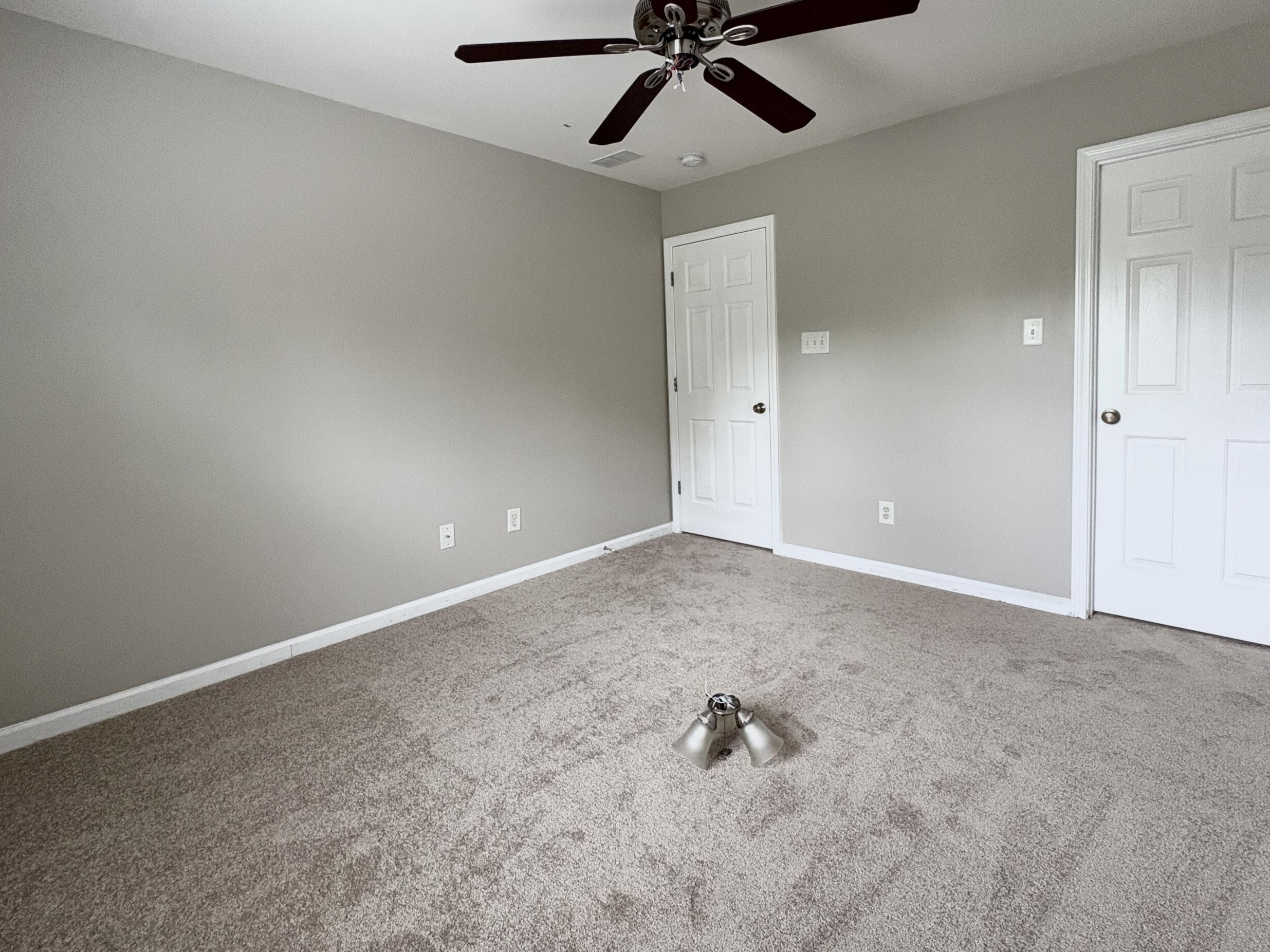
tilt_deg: -3.1
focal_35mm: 17
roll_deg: +2.2
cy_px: 411
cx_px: 649
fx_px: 624
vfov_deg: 74.3
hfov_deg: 91.0
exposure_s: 1/64
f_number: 2.2
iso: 250
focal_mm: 2.22
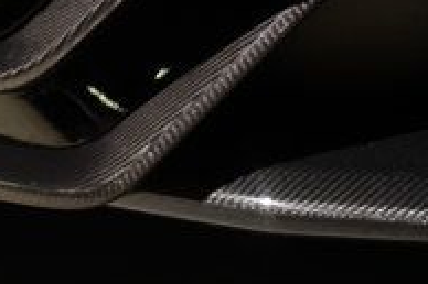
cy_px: -419
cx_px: 199
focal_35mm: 257
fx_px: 3053
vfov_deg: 5.2
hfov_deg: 8.0
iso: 160
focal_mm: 48
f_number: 3.5
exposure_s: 1/125
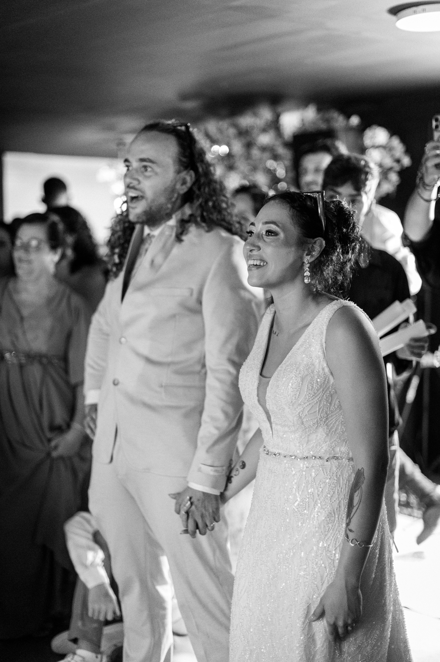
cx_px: 220
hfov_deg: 27.0
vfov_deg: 39.6
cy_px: 331
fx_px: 918
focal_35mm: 50
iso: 8000
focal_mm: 50
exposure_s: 1/200
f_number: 1.6
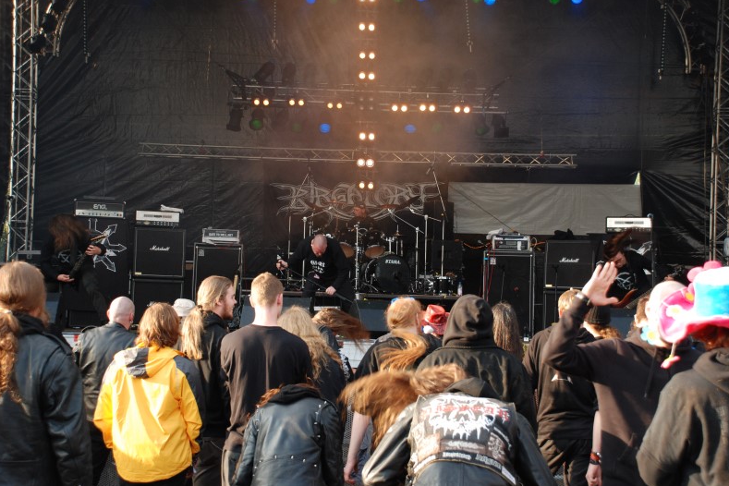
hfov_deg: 30.1
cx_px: 366
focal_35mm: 67
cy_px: 243
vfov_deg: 20.3
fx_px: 1357
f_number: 6.3
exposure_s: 1/160
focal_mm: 44
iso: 400
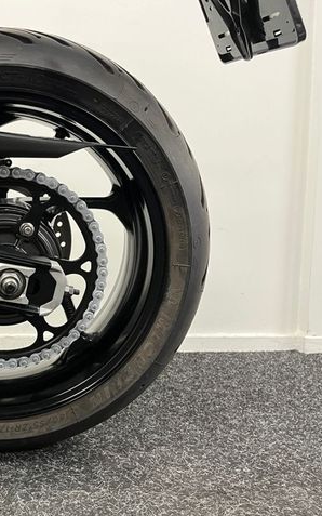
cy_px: 259
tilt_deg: -4.3
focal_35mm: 37
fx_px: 520
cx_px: -2
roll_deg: +0.1
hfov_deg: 31.7
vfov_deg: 52.8
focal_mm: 5.1
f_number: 1.6
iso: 320
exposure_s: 1/50
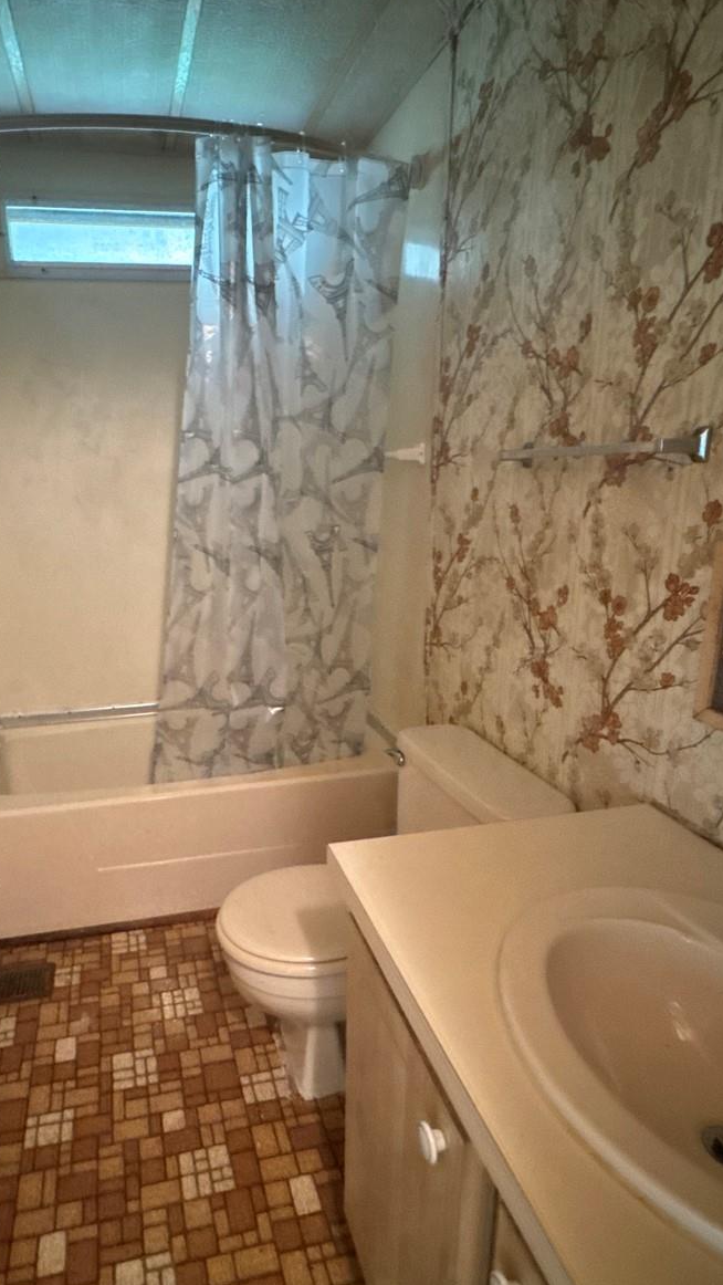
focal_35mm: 21
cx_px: 266
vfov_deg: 83.8
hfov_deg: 53.0
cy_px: 650
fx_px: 715
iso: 1250
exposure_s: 1/40
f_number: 2.2
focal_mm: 2.22
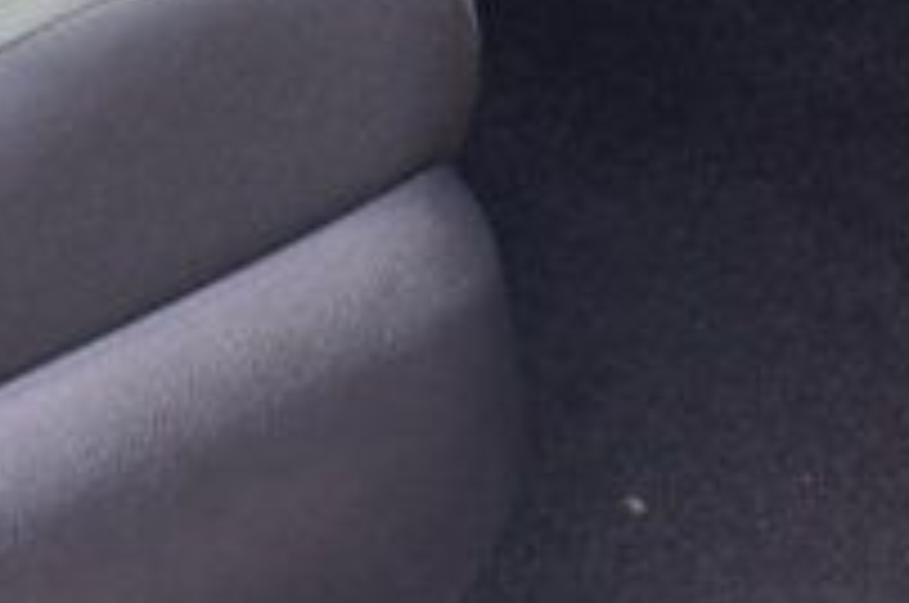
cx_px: 756
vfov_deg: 6.8
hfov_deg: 10.8
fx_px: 4803
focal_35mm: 191
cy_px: -873
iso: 400
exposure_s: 1/50
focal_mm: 25
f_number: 8
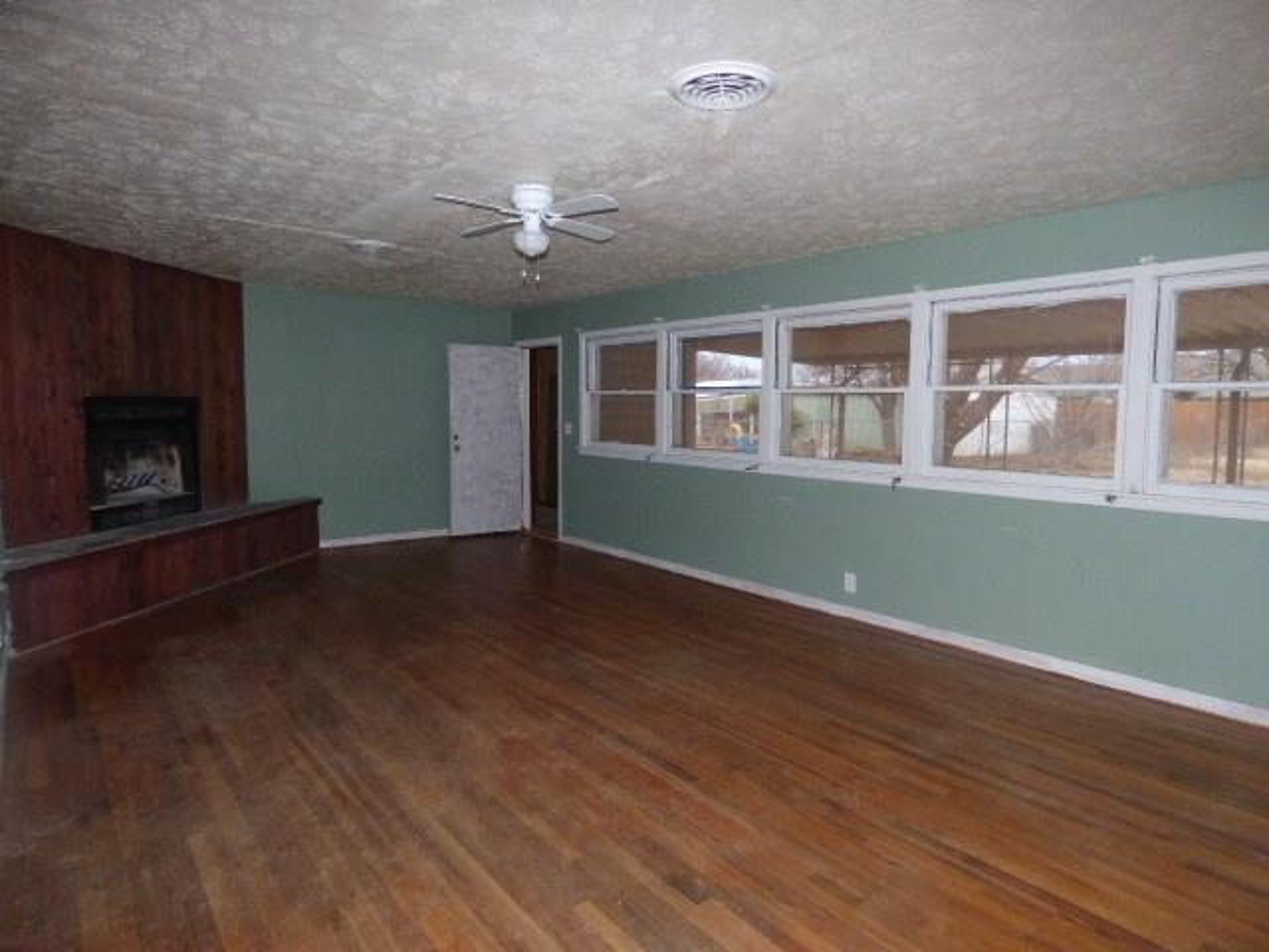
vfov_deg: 66.0
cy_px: 476
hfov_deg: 81.7
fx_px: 733
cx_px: 634
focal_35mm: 20
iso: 400
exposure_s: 1/80
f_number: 2.8
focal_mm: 3.58
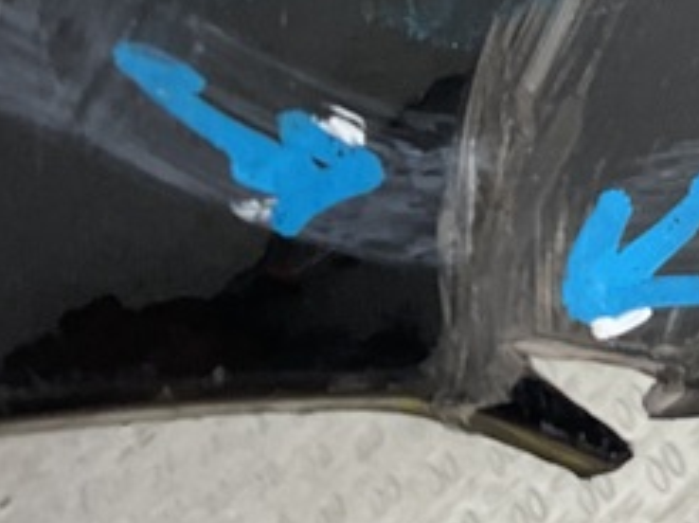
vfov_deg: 12.3
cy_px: 20
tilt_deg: -28.2
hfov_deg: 15.5
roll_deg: +42.9
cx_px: 995
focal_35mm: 119
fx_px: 2401
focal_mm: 3
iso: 64
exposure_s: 1/120
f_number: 1.8
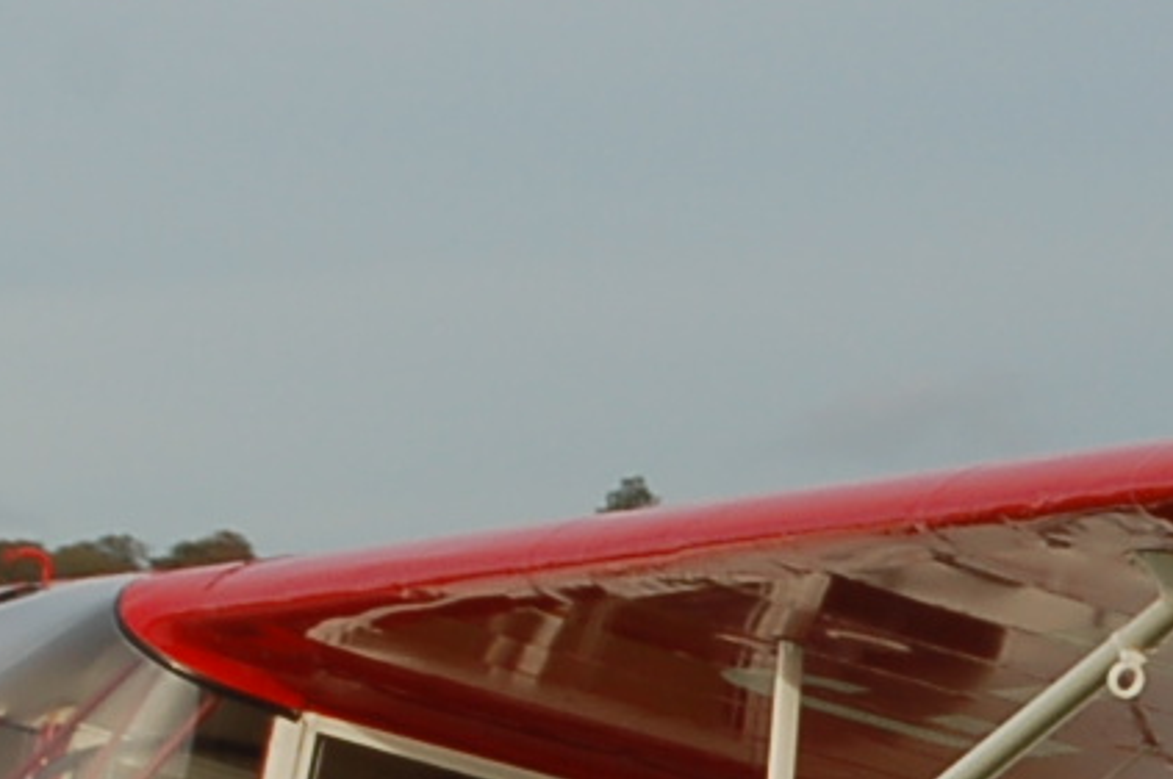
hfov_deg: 4.7
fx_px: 14309
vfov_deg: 3.1
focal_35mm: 440
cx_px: 1070
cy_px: 945
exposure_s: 1/320
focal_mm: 55
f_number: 9
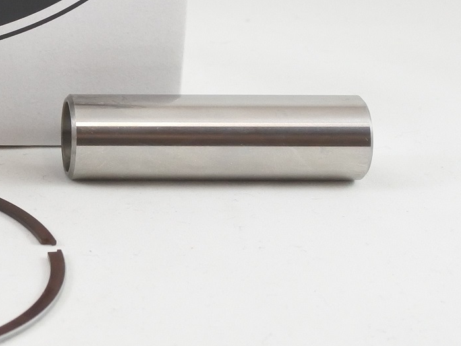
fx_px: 1212
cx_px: -160
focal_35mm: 91
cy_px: -11
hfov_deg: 19.6
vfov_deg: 15.9
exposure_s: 1/125
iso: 450
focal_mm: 12.3
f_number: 3.8
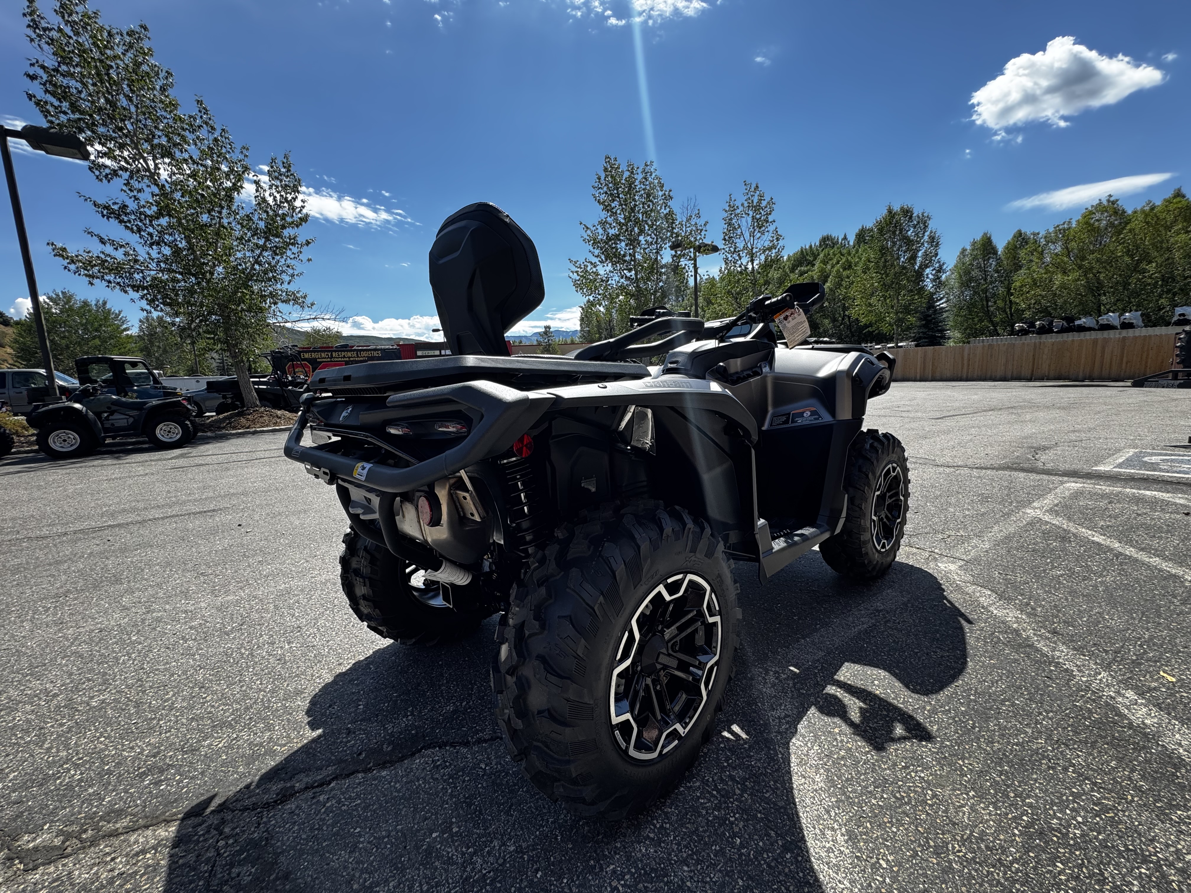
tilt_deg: -8.6
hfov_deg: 102.1
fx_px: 482
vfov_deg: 85.7
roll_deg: +3.1
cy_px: 446
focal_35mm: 14
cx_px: 596
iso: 40
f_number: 2.2
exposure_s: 1/334
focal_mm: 2.22
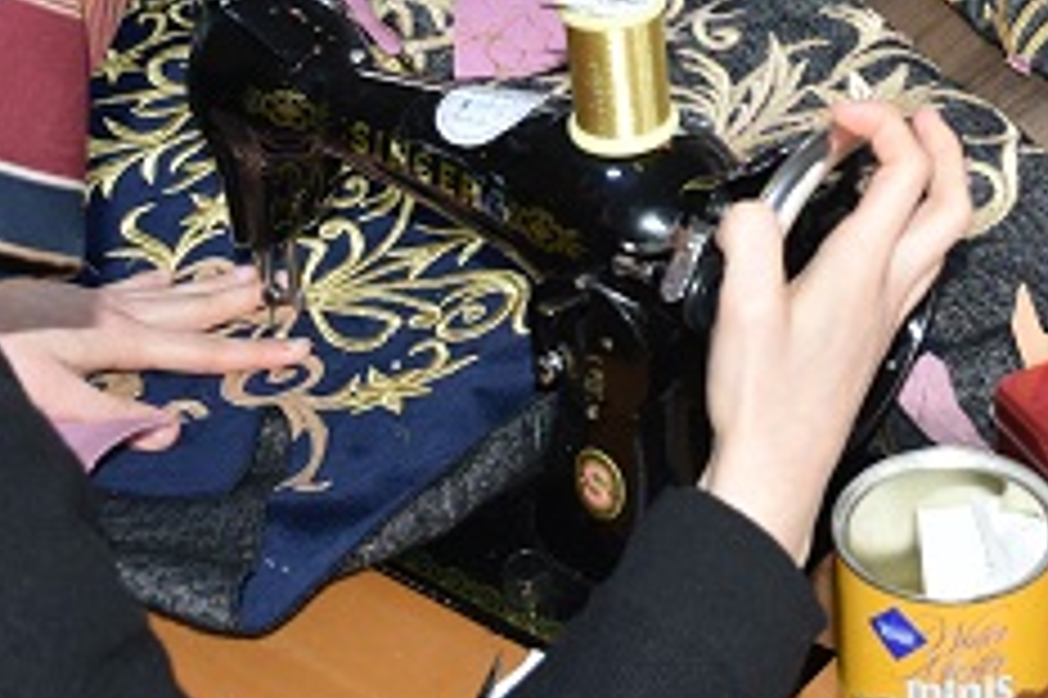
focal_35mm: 85
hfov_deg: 23.6
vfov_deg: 15.4
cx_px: 846
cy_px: -171
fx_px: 2473
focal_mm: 22
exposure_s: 1/60
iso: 400
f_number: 3.5
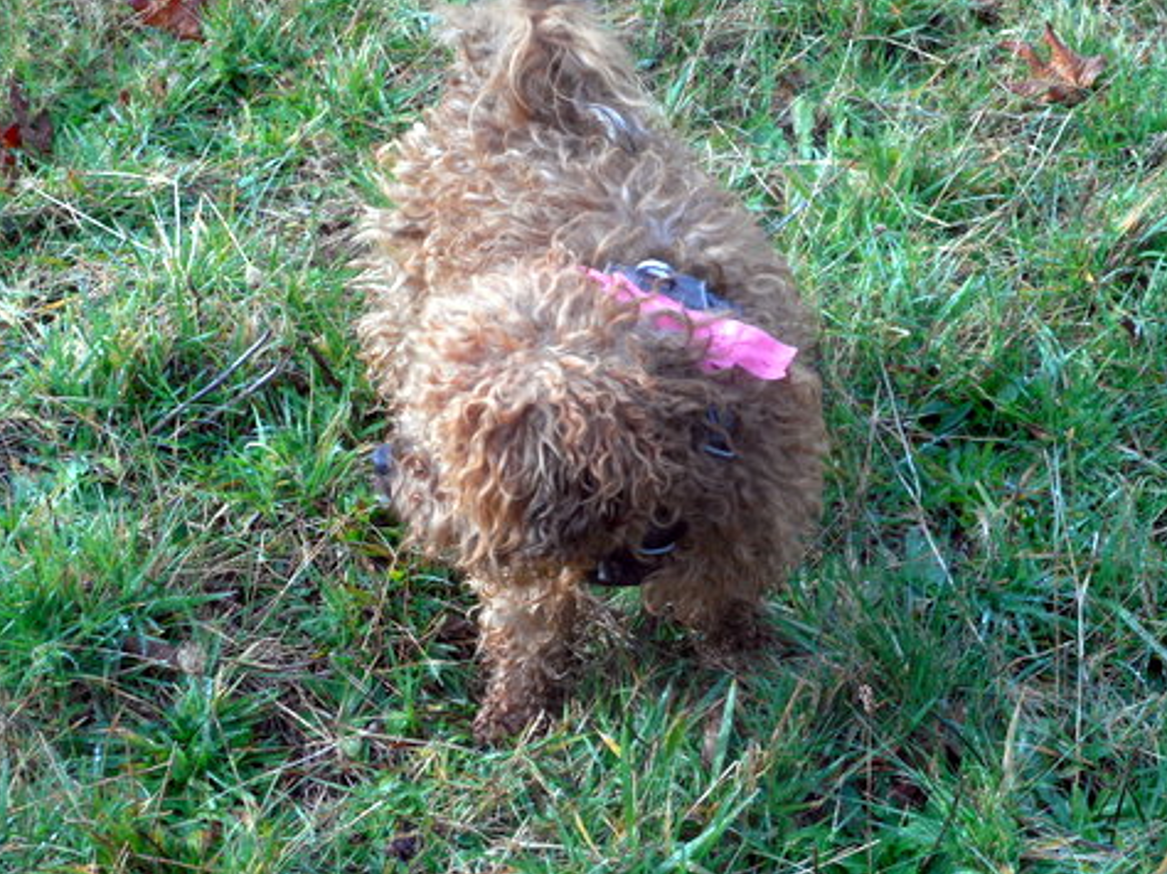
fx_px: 2628
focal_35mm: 78
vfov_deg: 18.9
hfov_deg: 25.0
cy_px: 433
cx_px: 586
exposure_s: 1/125
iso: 80
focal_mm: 13.8
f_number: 5.5
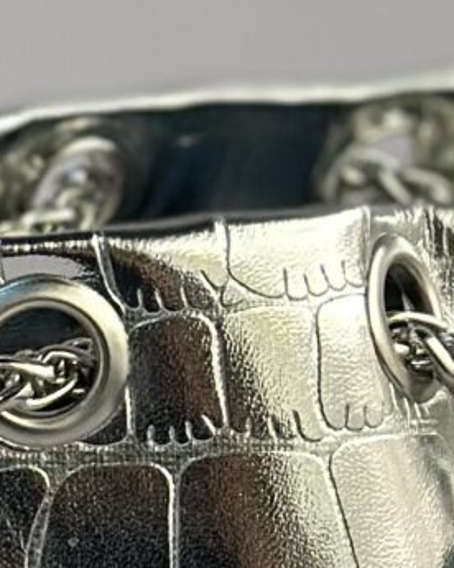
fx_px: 5845
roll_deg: -0.5
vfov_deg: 5.6
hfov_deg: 4.4
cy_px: 425
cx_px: 388
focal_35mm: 348
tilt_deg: -5.6
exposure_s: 1/152
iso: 80
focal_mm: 6.86
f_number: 1.78
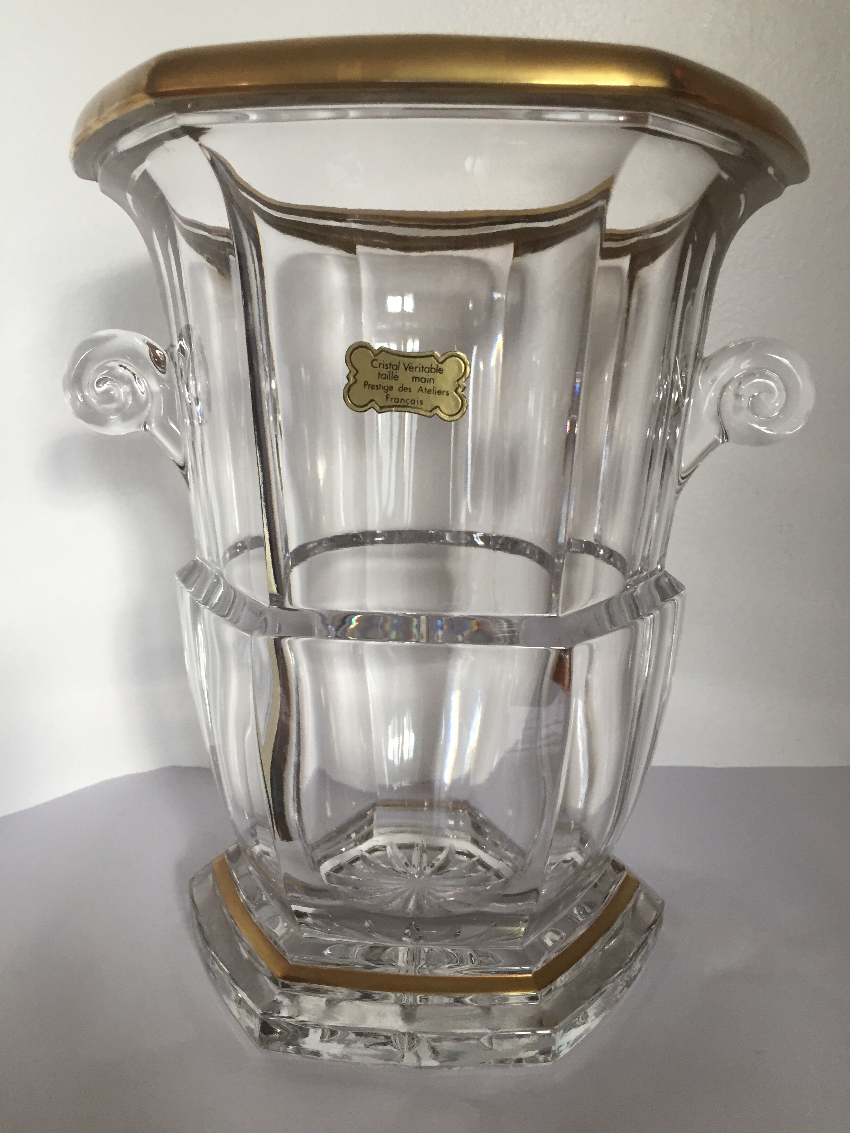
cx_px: 425
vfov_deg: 61.7
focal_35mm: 29
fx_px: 949
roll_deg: -3.0
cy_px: 566
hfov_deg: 48.2
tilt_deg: -11.4
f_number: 2.2
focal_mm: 4.15
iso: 50
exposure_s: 1/30
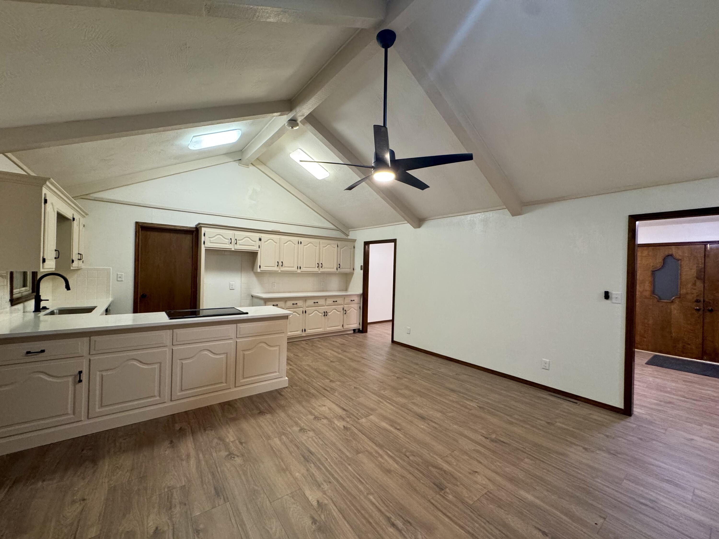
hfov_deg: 102.1
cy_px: 270
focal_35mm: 14
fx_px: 291
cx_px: 360
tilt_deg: -0.4
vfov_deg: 85.7
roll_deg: -1.6
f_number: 2.2
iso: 320
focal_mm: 2.22
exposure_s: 1/120
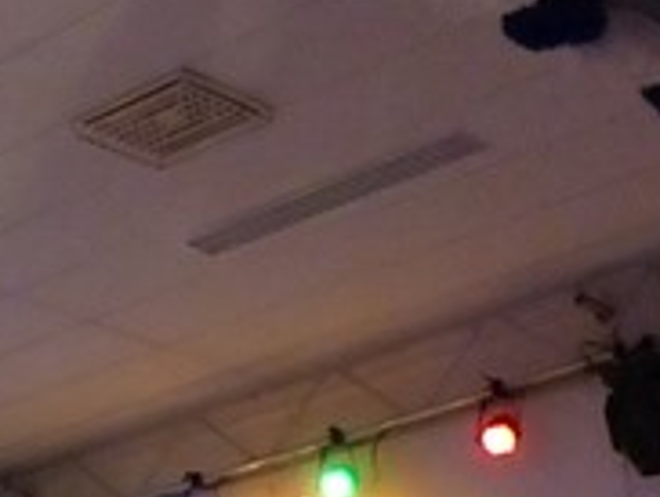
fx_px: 2062
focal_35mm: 108
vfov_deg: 13.1
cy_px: 698
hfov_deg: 16.3
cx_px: -392
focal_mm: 5.7
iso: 1600
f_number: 4
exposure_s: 1/160
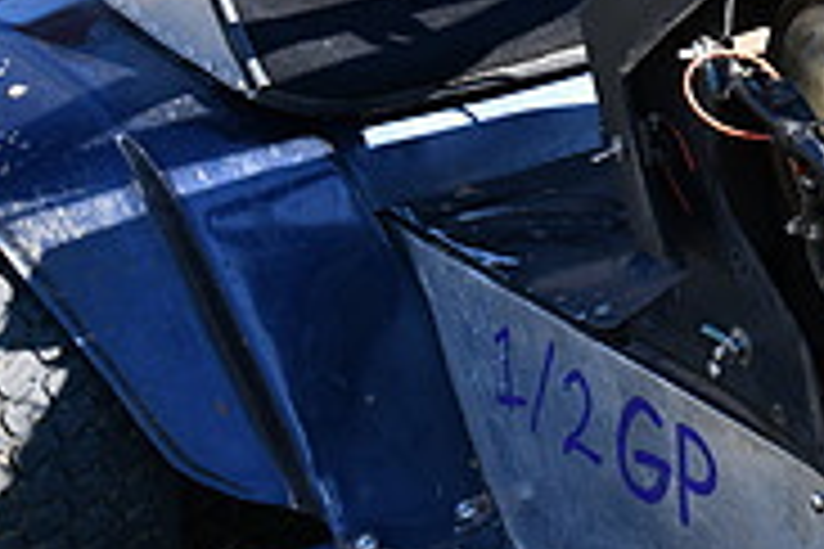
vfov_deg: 7.6
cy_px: 115
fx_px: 4143
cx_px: 1112
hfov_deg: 11.0
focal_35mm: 181
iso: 200
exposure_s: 1/250
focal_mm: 38
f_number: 7.1
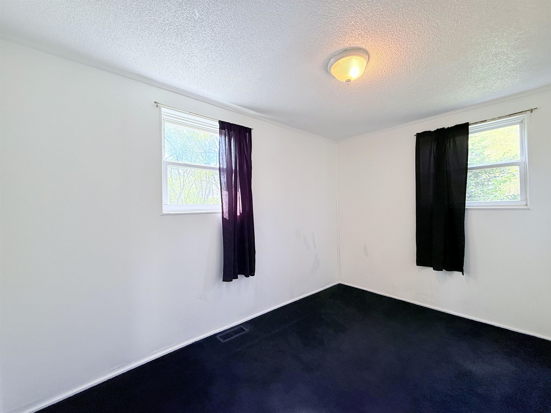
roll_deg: +1.8
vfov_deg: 85.7
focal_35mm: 14
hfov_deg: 102.1
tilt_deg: +1.3
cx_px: 276
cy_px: 206
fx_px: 223
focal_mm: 2.22
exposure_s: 1/120
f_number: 2.2
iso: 200
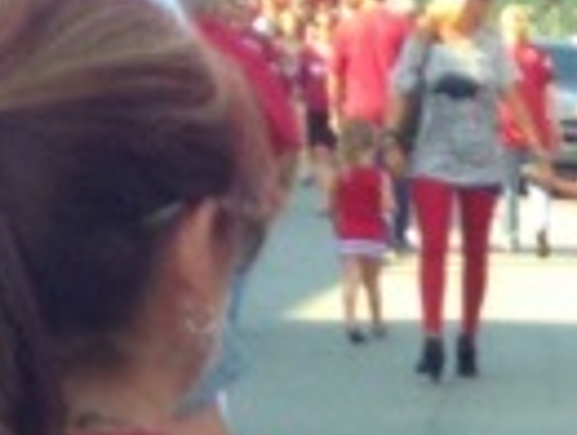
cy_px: 1181
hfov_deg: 7.7
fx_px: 4141
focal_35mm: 248
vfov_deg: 5.7
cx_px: 1045
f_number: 2.4
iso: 50
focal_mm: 4.13
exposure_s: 1/298
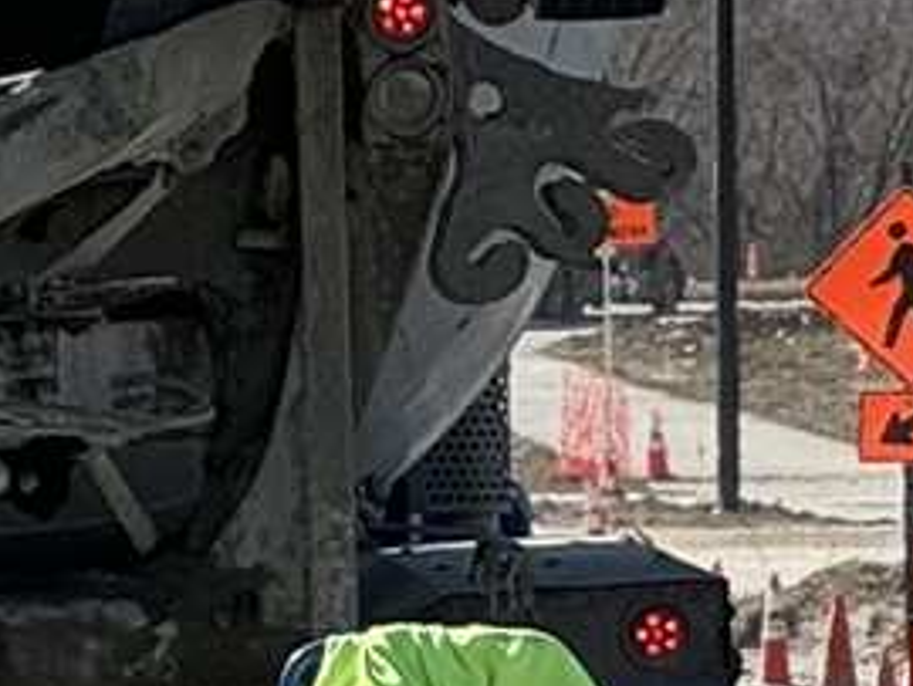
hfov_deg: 3.3
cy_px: 730
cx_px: -2225
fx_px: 15417
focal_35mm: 584
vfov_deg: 2.5
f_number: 2.8
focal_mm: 9
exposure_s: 1/1064
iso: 25
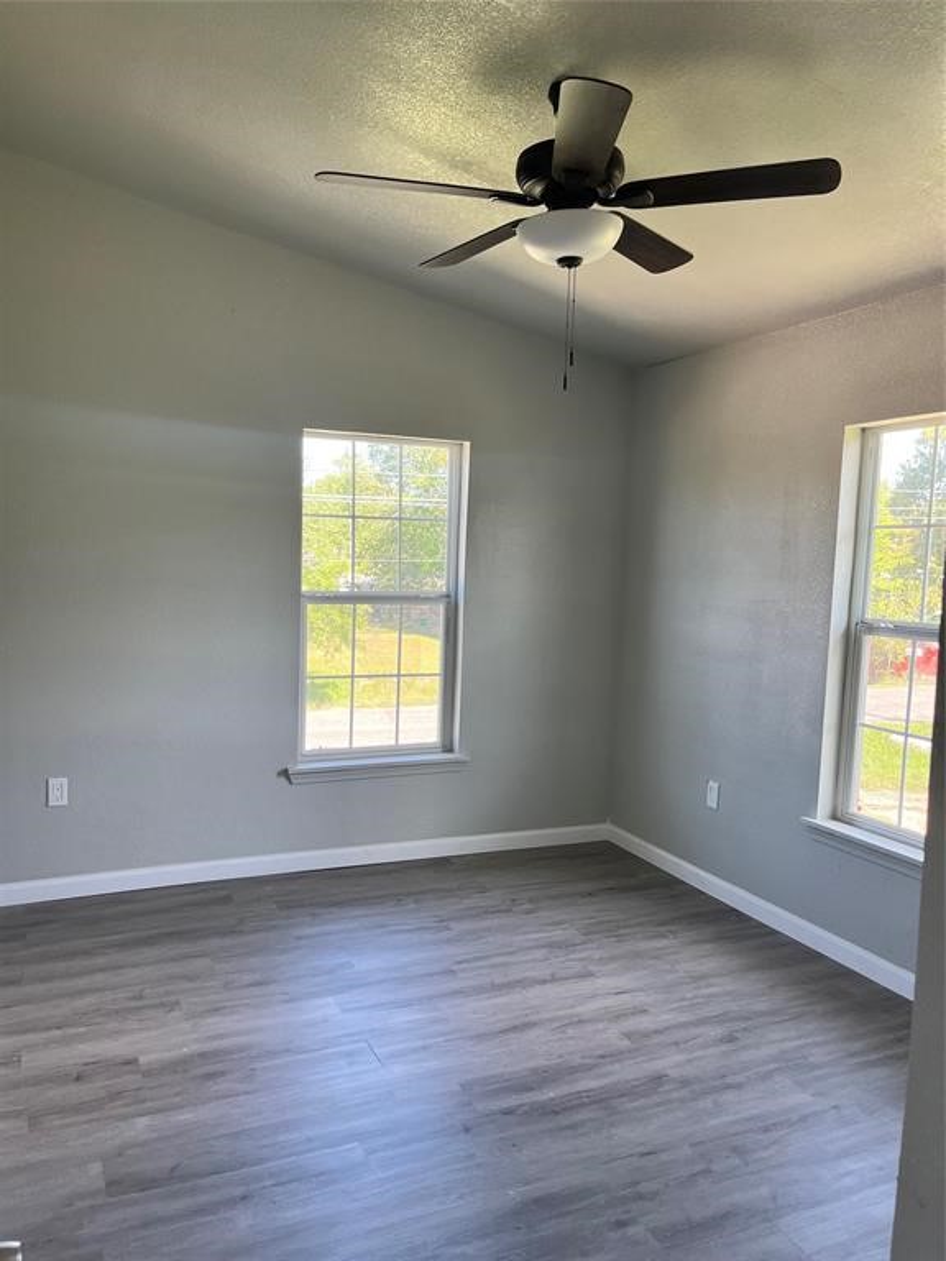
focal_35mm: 26
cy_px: 630
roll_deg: -0.6
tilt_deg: -4.3
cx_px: 473
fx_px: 947
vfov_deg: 67.3
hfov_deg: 53.1
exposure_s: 1/121
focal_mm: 5.1
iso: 80
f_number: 1.6
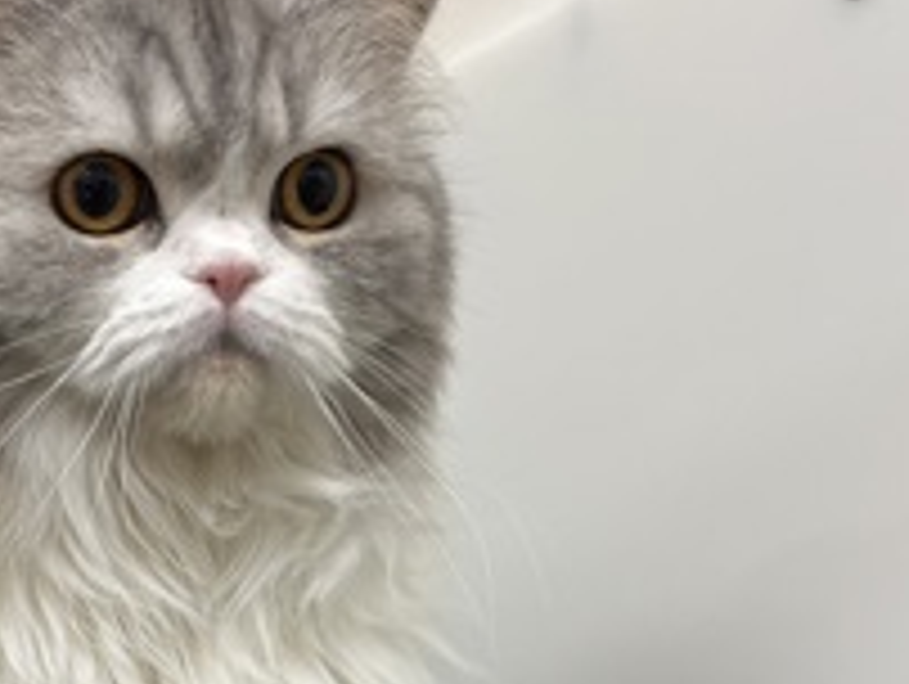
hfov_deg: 33.5
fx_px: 1420
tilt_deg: -2.5
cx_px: 76
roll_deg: -0.7
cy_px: 637
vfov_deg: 26.1
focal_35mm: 54
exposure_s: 1/121
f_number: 1.6
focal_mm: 5.1
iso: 80
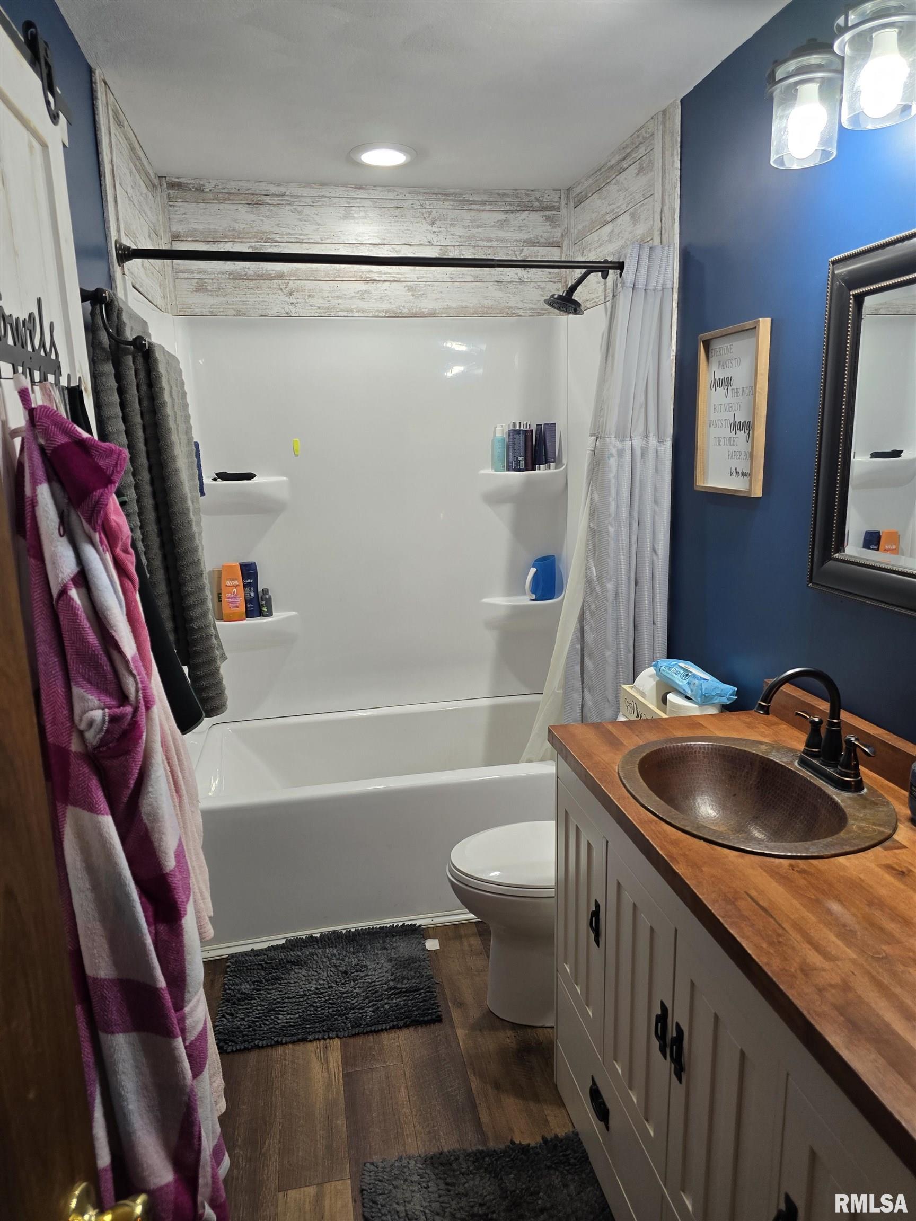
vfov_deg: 73.9
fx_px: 811
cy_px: 610
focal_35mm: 23
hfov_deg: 58.9
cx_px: 458
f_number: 1.7
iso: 100
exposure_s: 1/120
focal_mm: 6.3
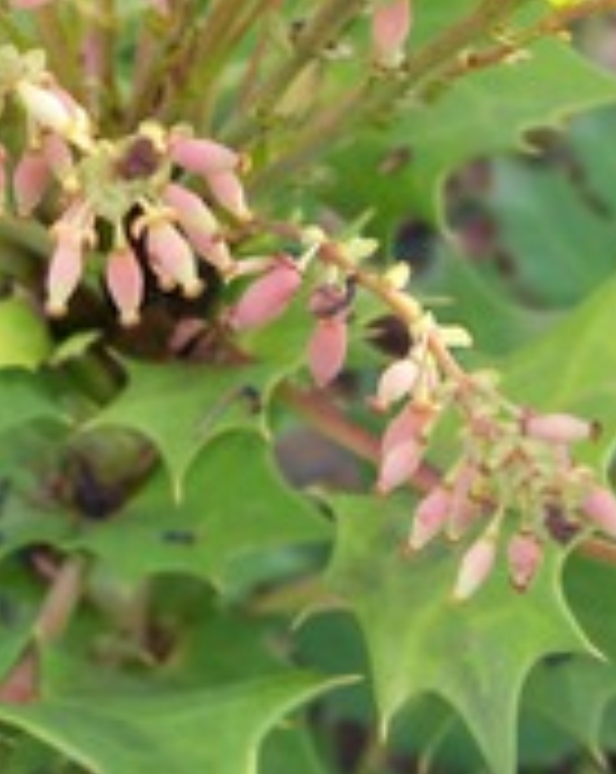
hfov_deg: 17.0
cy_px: 0
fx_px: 2056
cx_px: 162
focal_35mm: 90
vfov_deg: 20.6
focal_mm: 6
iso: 80
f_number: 2.7
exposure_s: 1/120
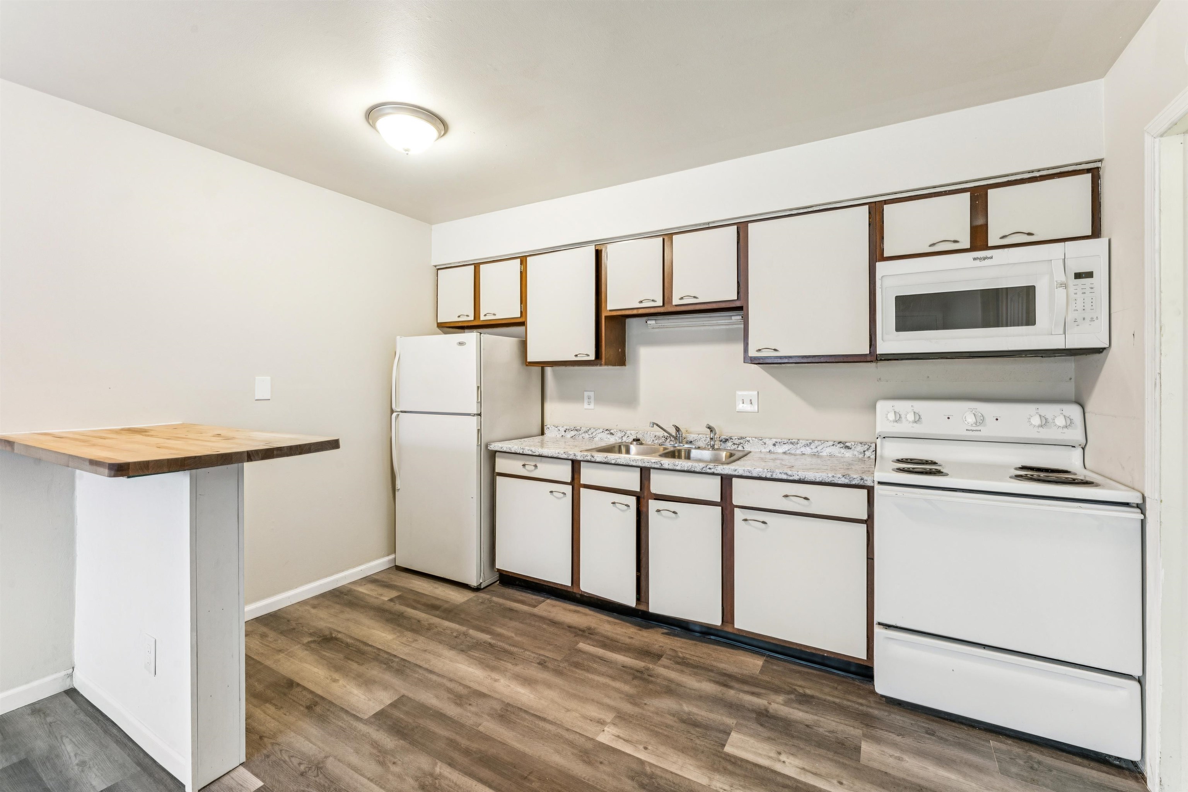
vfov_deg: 77.0
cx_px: 594
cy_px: 396
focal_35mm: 15
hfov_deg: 100.0
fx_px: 498
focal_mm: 15.1
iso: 400
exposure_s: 1/1.25
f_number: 13
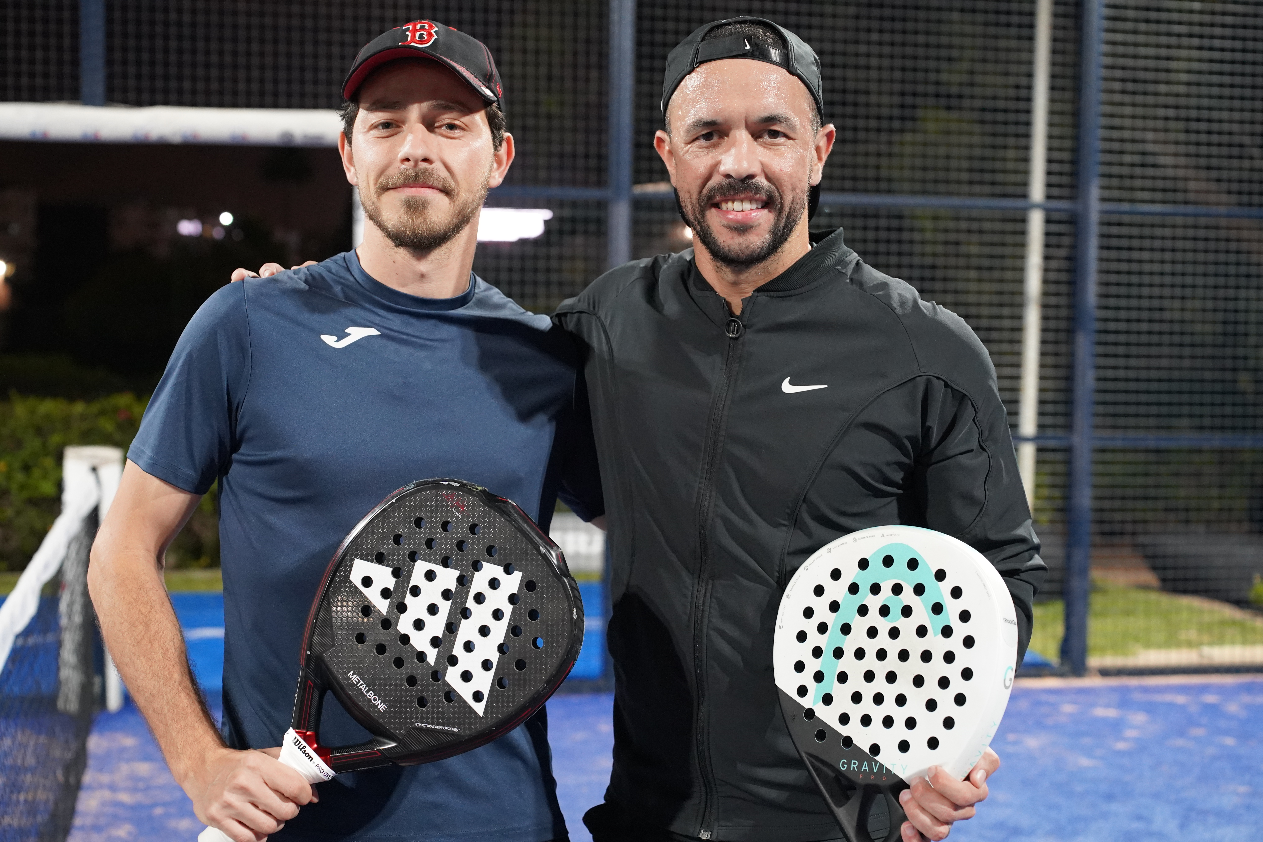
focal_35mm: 50
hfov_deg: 39.6
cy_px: 421
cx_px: 632
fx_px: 1754
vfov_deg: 27.0
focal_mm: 50
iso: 5000
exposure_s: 1/160
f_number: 4
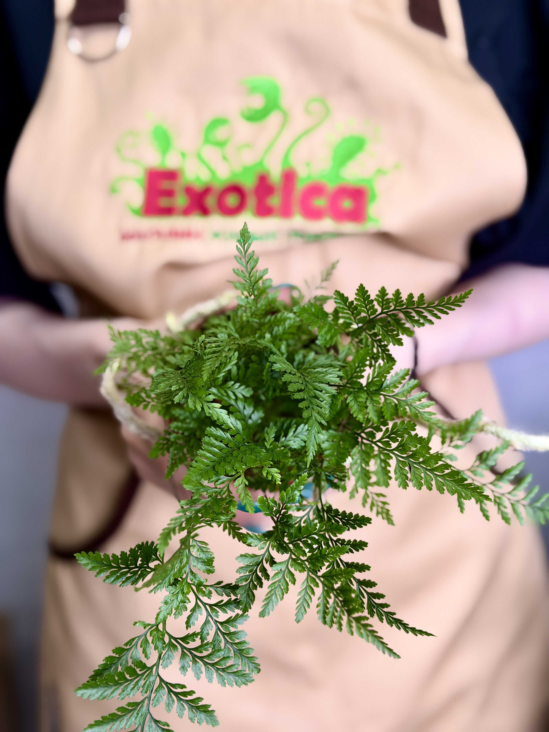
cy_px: 366
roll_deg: +2.3
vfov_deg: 39.7
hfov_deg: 30.3
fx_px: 1015
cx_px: 274
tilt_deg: -17.6
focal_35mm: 48
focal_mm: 6.76
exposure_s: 1/204
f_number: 1.78
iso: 50
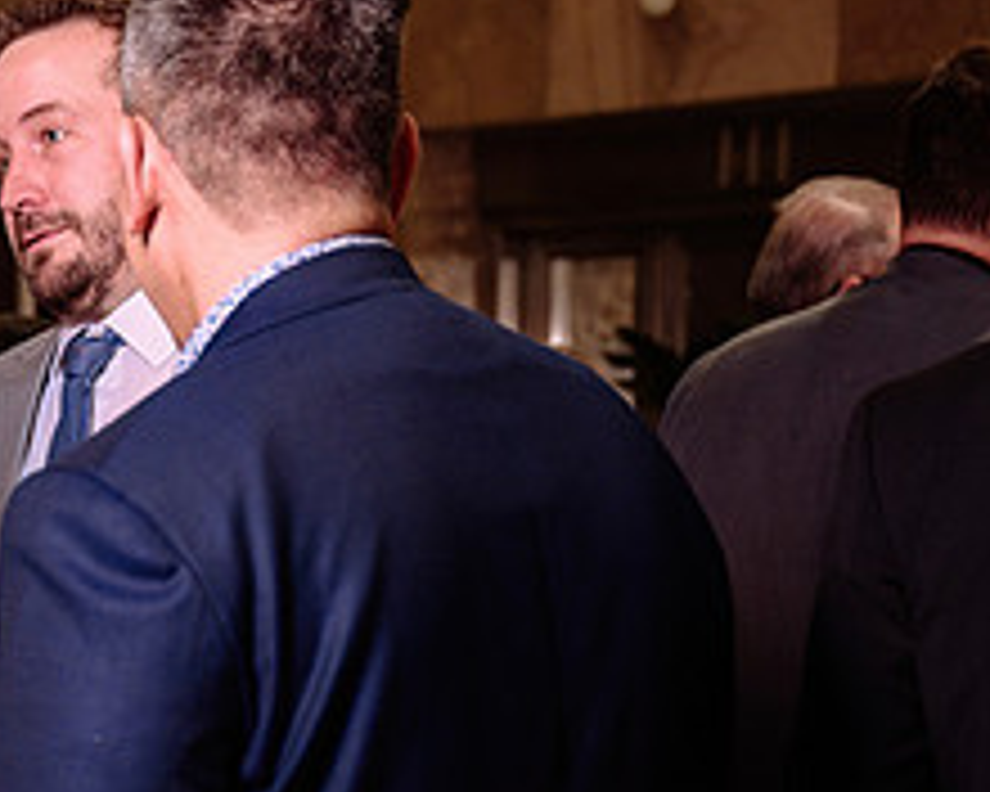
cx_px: -220
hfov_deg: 15.3
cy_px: 592
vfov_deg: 12.7
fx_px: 3545
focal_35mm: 121
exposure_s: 1/80
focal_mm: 49
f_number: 3.5
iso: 800
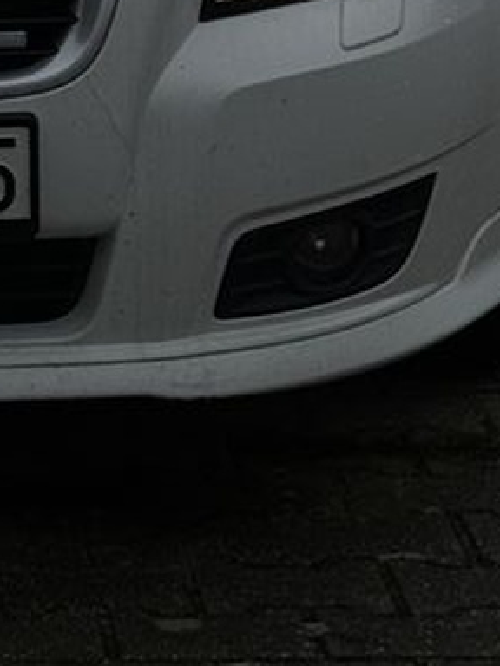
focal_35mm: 200
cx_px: -233
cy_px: -567
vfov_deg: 9.4
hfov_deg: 7.3
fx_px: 3852
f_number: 1.78
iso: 100
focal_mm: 6.86
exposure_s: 1/61
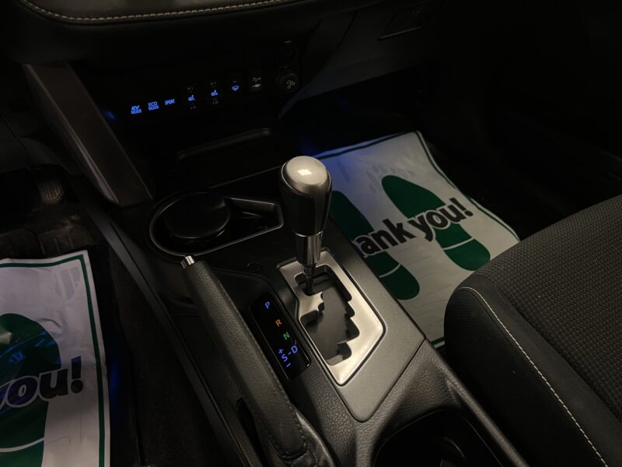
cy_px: 234
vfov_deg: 53.1
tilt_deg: -45.0
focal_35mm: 26
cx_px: 311
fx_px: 467
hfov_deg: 67.3
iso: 250
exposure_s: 1/50
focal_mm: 5.7
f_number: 1.5
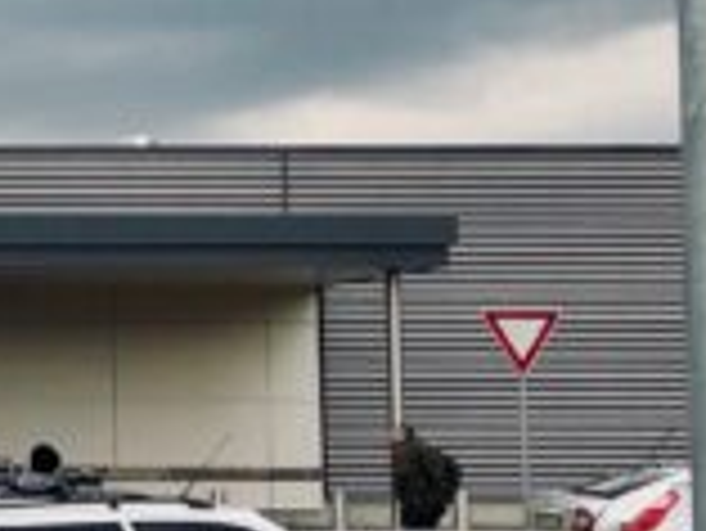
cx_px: -746
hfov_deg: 12.5
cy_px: 320
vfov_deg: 10.8
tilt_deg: +2.6
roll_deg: -0.3
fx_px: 2796
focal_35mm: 137
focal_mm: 3.99
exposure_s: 1/296
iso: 20
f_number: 1.8
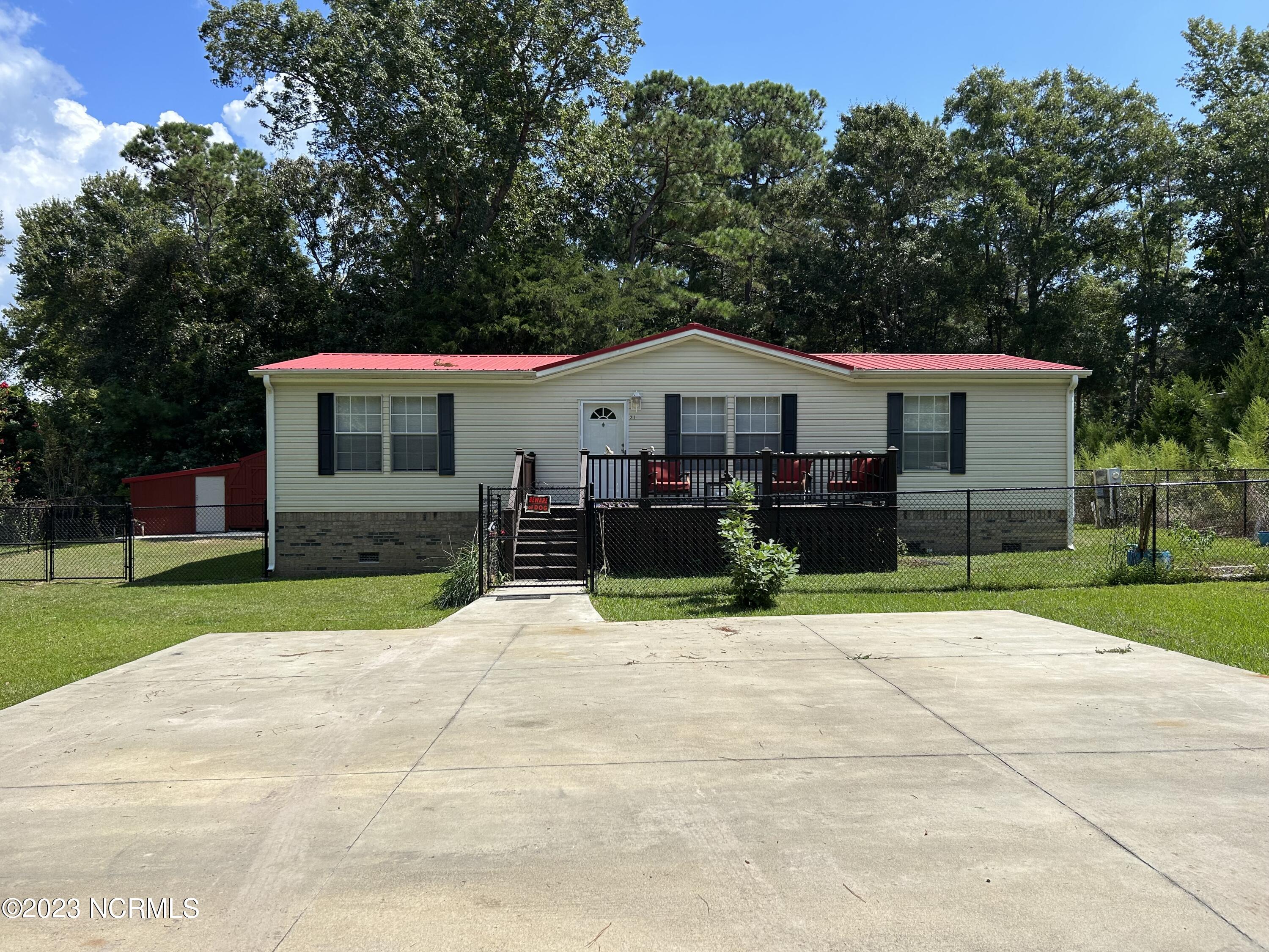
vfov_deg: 53.1
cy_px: 476
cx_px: 634
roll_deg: +0.2
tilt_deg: +0.4
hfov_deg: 67.3
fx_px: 953
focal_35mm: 26
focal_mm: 5.7
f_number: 1.5
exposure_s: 1/4274
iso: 50
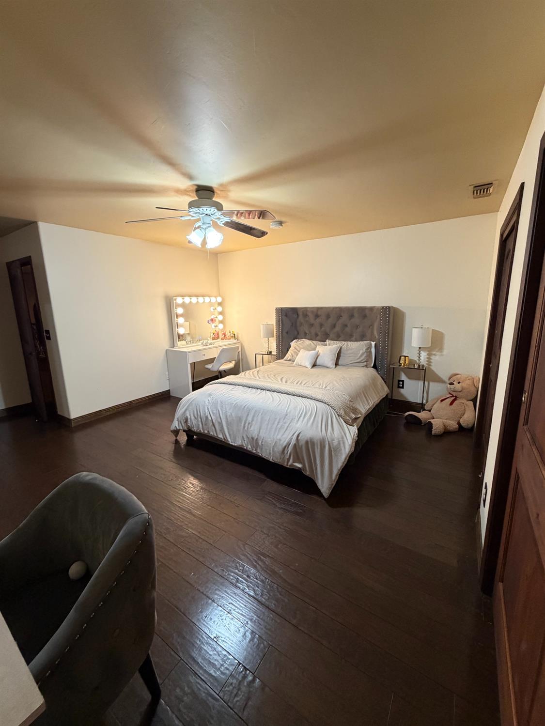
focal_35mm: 14
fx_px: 294
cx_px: 272
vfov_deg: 102.0
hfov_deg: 85.7
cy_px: 363
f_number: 2.2
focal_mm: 2.22
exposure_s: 1/60
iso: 320
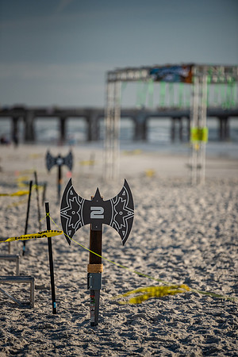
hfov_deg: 6.9
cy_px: 178
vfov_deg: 10.3
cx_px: 119
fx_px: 1983
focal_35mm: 200
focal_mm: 200
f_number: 2.8
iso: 500
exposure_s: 1/4000
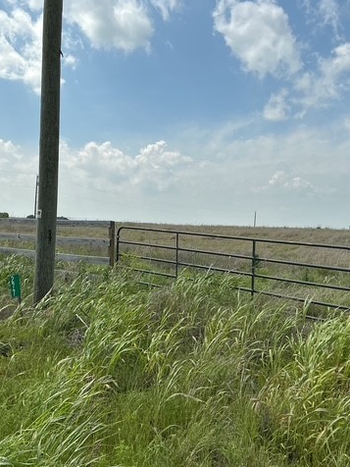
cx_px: 142
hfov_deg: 36.7
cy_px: 234
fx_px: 526
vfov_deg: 47.9
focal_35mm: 39
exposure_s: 1/2801
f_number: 1.8
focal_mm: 3
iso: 25
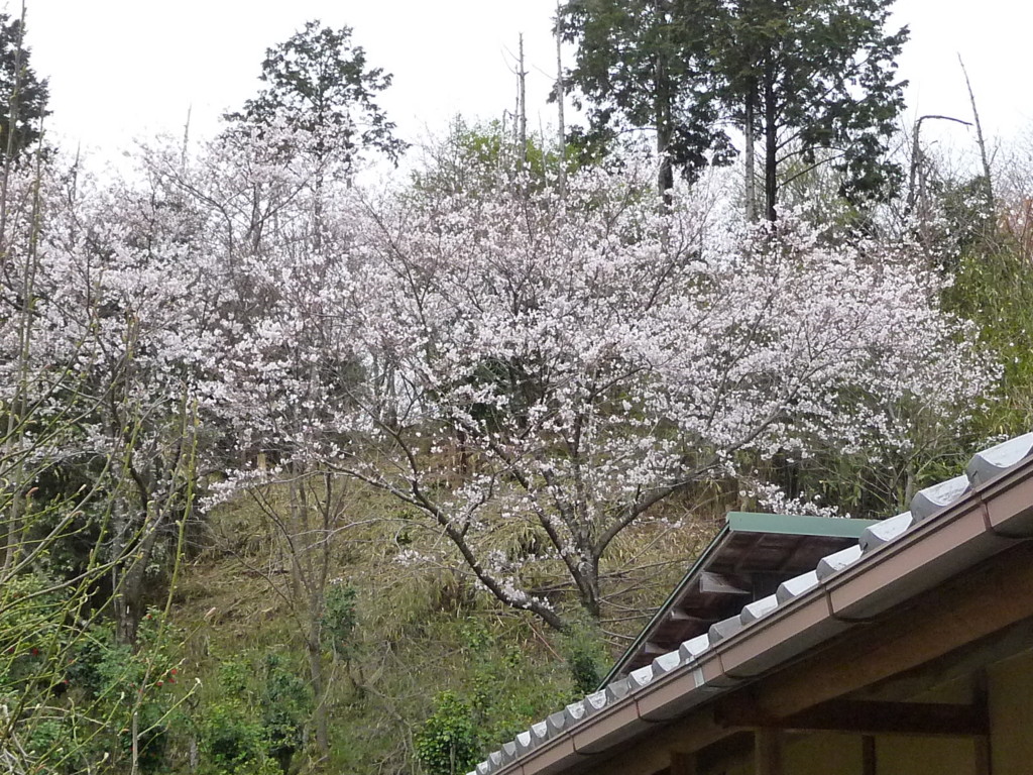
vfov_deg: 20.4
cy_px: 388
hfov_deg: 27.0
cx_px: 516
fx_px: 2149
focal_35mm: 72
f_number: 4
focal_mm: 7.1
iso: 400
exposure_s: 1/1000
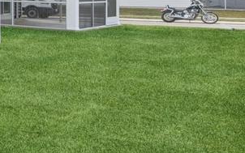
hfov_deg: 18.8
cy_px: -34
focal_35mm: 68
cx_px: -247
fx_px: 454
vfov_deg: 18.1
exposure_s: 1/60
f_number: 11
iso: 100
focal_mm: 14
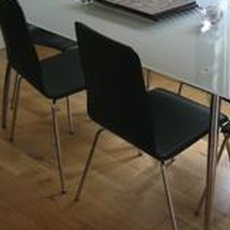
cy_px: 84
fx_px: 519
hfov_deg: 24.7
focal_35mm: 69
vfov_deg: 24.9
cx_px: 174
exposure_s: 1/12.7
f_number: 2.8
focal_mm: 5.8
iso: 50
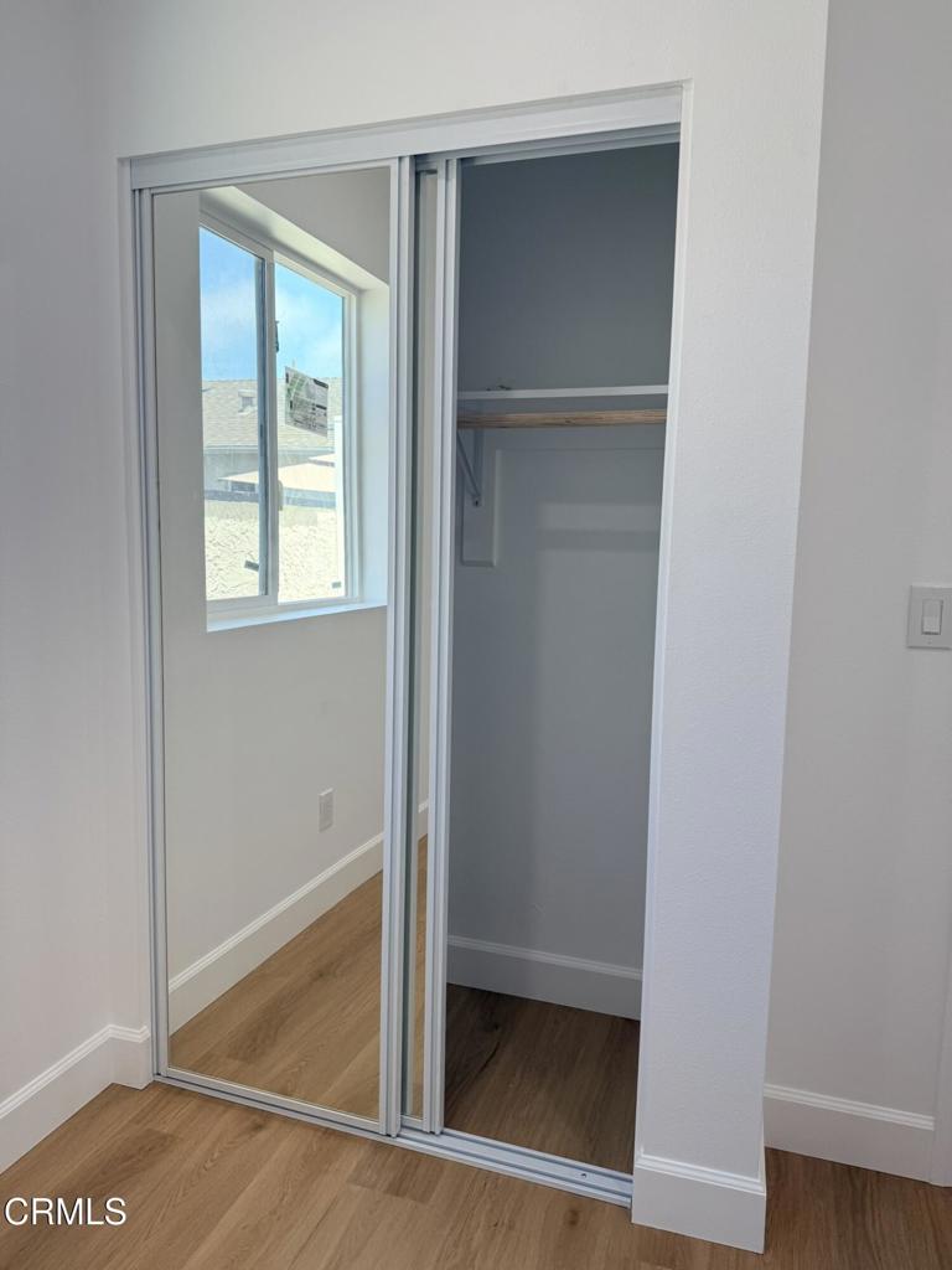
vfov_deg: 71.6
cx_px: 476
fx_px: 880
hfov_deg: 56.8
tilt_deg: -2.7
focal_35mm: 24
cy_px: 635
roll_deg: -1.2
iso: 100
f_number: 1.78
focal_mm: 6.76
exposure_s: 1/532
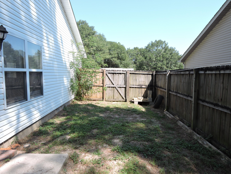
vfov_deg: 56.8
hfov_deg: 71.6
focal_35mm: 24
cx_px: 116
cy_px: 87
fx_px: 160
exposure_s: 1/400
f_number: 3.3
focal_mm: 4.3
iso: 100
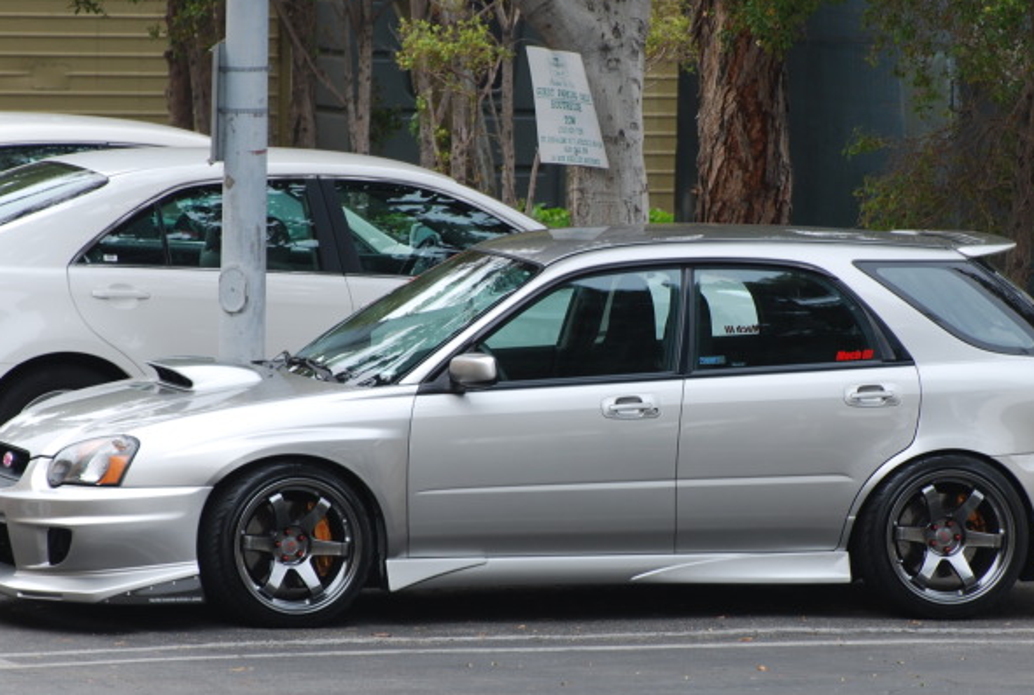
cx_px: 583
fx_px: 14019
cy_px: 402
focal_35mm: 487
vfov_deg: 2.8
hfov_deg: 4.2
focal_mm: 240
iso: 125
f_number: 8
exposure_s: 1/80
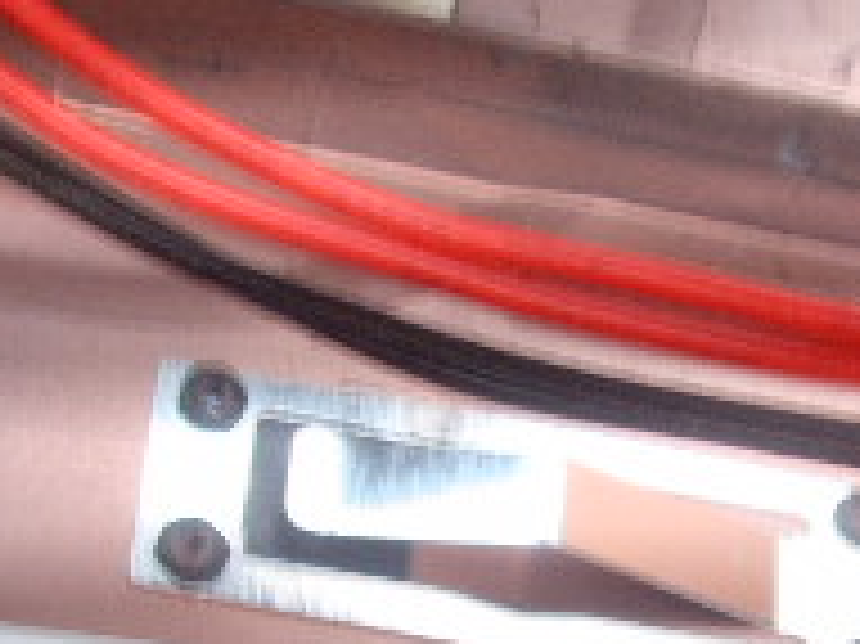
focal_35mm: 131
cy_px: 649
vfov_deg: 11.2
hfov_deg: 15.0
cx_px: 639
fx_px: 3253
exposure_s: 1/8
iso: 63
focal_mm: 6.6
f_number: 3.5
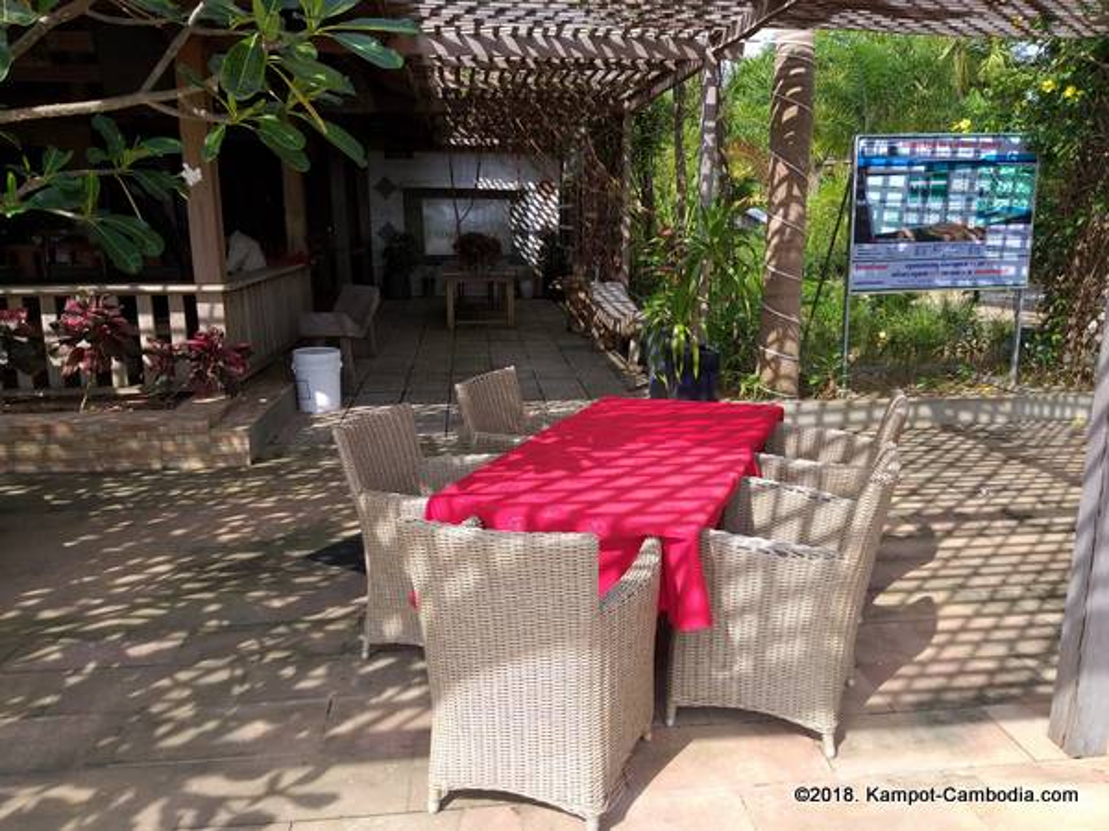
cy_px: 416
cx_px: 554
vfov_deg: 53.1
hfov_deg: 67.3
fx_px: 833
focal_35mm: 26
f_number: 1.7
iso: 40
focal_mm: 3.93
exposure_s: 1/804
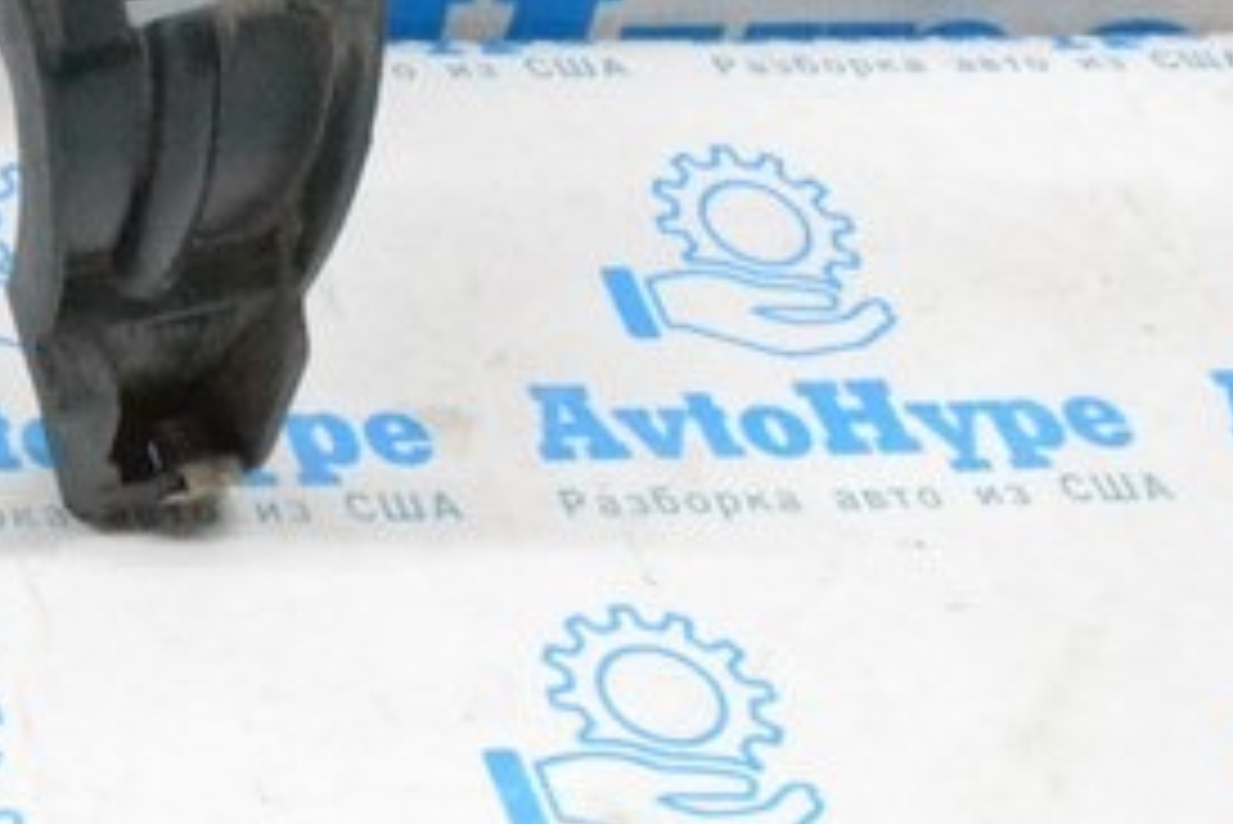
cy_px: -516
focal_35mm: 112
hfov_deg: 15.9
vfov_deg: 11.6
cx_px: -891
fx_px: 3838
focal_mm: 20
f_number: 10
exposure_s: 1/125
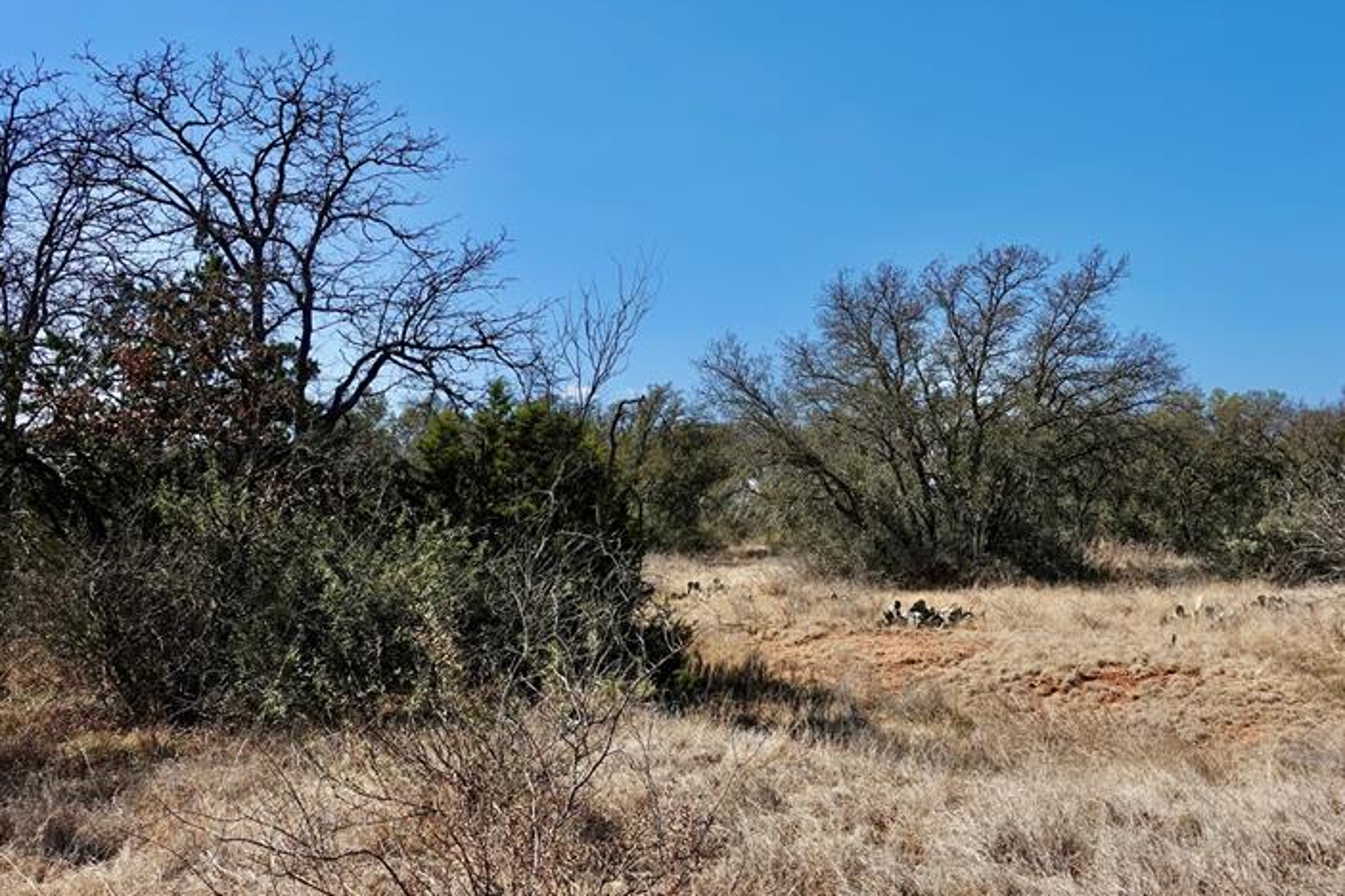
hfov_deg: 54.3
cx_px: 749
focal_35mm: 35
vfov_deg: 37.8
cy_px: 427
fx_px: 1308
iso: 100
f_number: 4
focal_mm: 8.8
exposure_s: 1/800
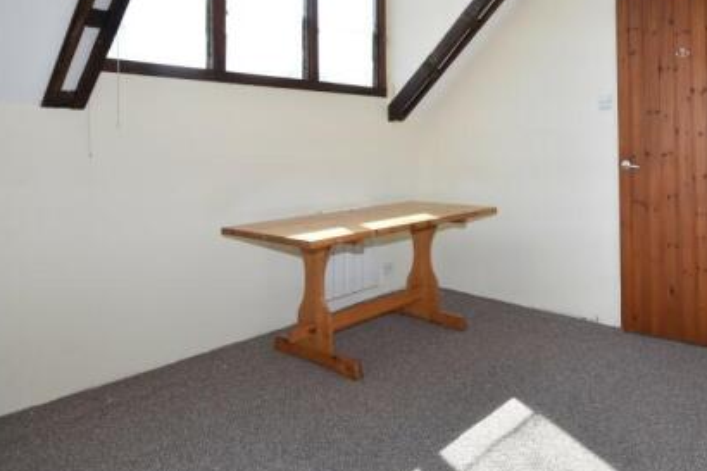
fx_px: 471
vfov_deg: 51.3
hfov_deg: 70.9
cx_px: 488
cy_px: 129
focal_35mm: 24
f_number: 8
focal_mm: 10
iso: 360
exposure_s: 1/250
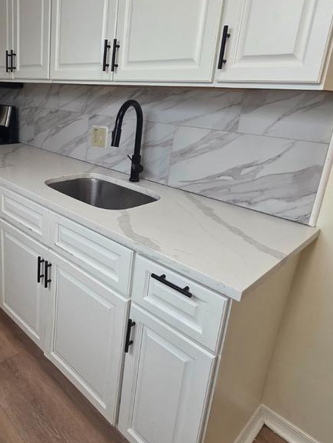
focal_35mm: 24
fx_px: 308
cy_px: 183
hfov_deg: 53.1
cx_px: 67
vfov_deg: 71.0
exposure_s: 1/120
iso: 160
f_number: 1.9
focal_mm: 2.2
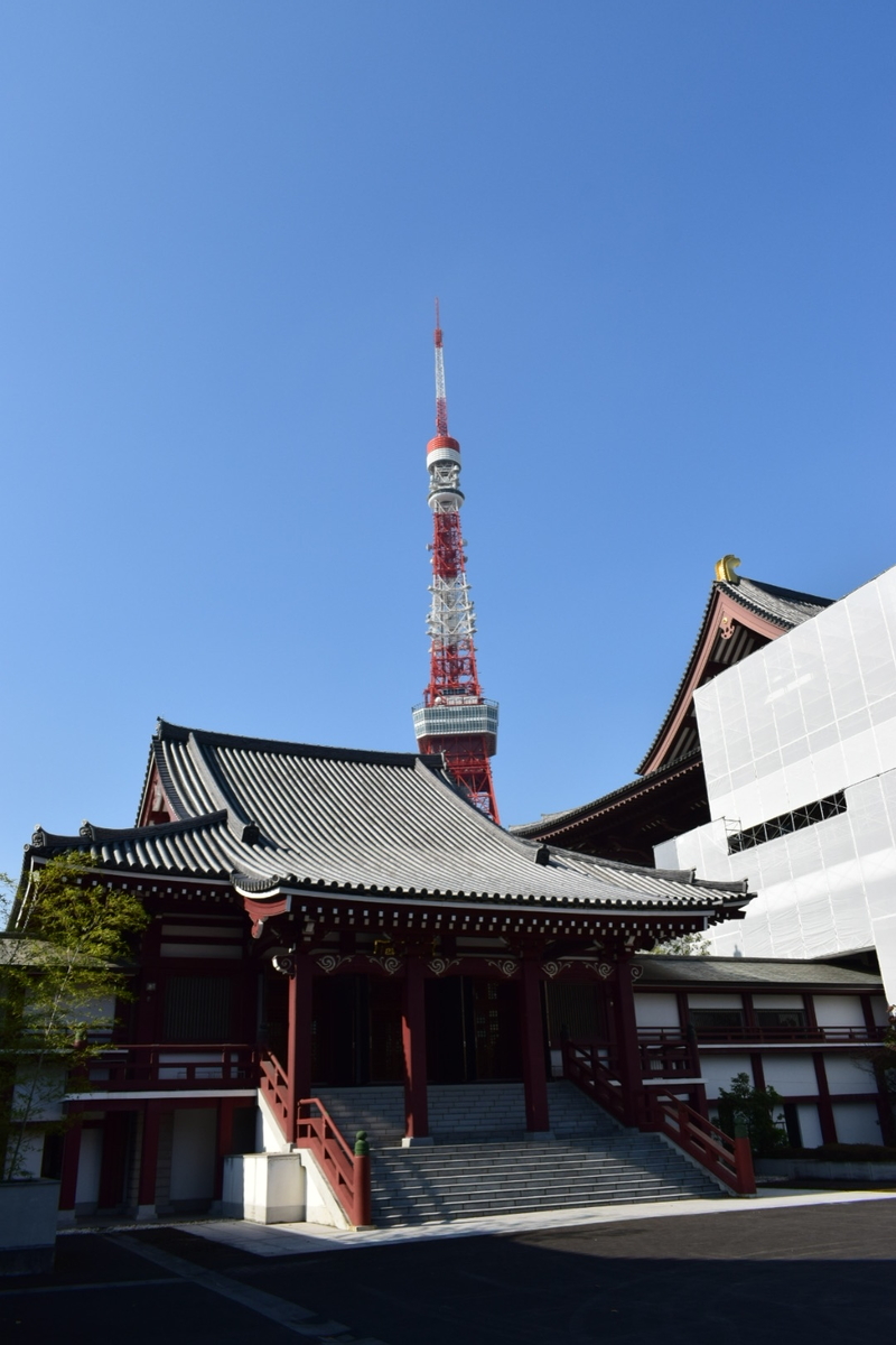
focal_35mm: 27
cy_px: 672
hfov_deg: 47.9
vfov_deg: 67.4
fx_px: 1008
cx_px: 448
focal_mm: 18
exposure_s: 1/500
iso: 320
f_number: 11
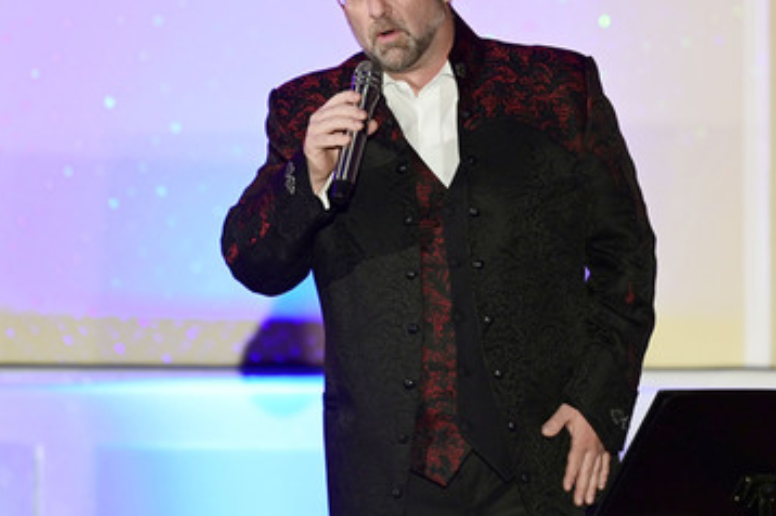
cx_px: 424
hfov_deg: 8.8
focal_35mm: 233
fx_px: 5018
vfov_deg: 5.9
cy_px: 199
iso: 1400
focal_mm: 185
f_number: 2.8
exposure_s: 1/160
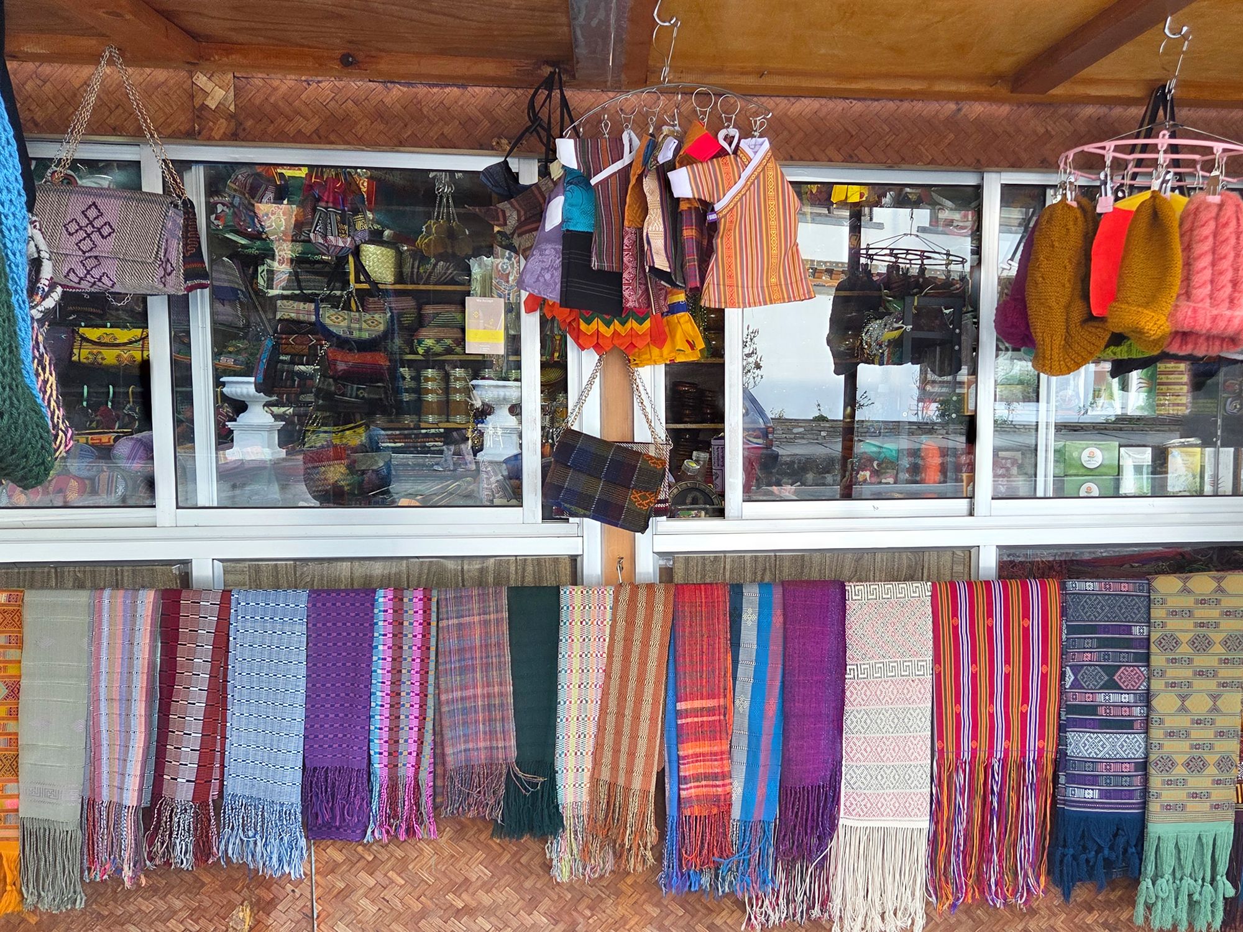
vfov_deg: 58.9
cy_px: 466
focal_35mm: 23
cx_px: 622
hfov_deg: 73.9
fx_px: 826
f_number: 1.8
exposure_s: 1/180
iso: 200
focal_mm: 5.4
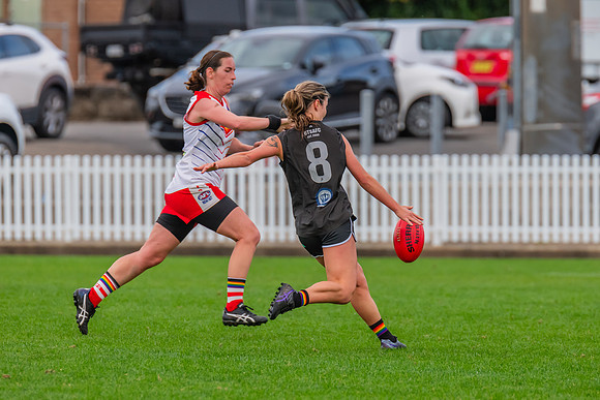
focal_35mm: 588
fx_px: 9797
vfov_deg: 2.3
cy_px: 175
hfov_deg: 3.5
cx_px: 296
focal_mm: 420
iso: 800
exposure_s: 1/1000
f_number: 6.3
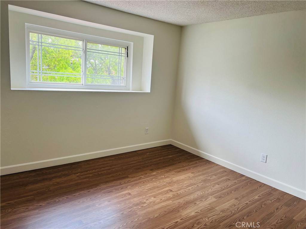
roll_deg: -4.1
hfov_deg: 67.3
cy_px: 114
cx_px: 153
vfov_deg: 53.1
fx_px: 230
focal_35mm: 26
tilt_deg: -11.0
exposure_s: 1/120
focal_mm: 5.7
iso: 64
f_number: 1.5
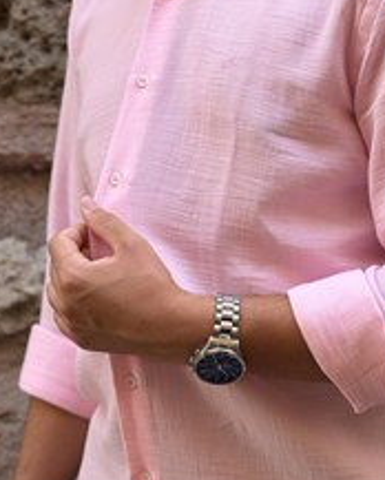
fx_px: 1266
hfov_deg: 17.2
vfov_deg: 21.5
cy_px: 255
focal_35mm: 89
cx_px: 261
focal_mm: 6.76
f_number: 1.78
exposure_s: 1/371
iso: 64
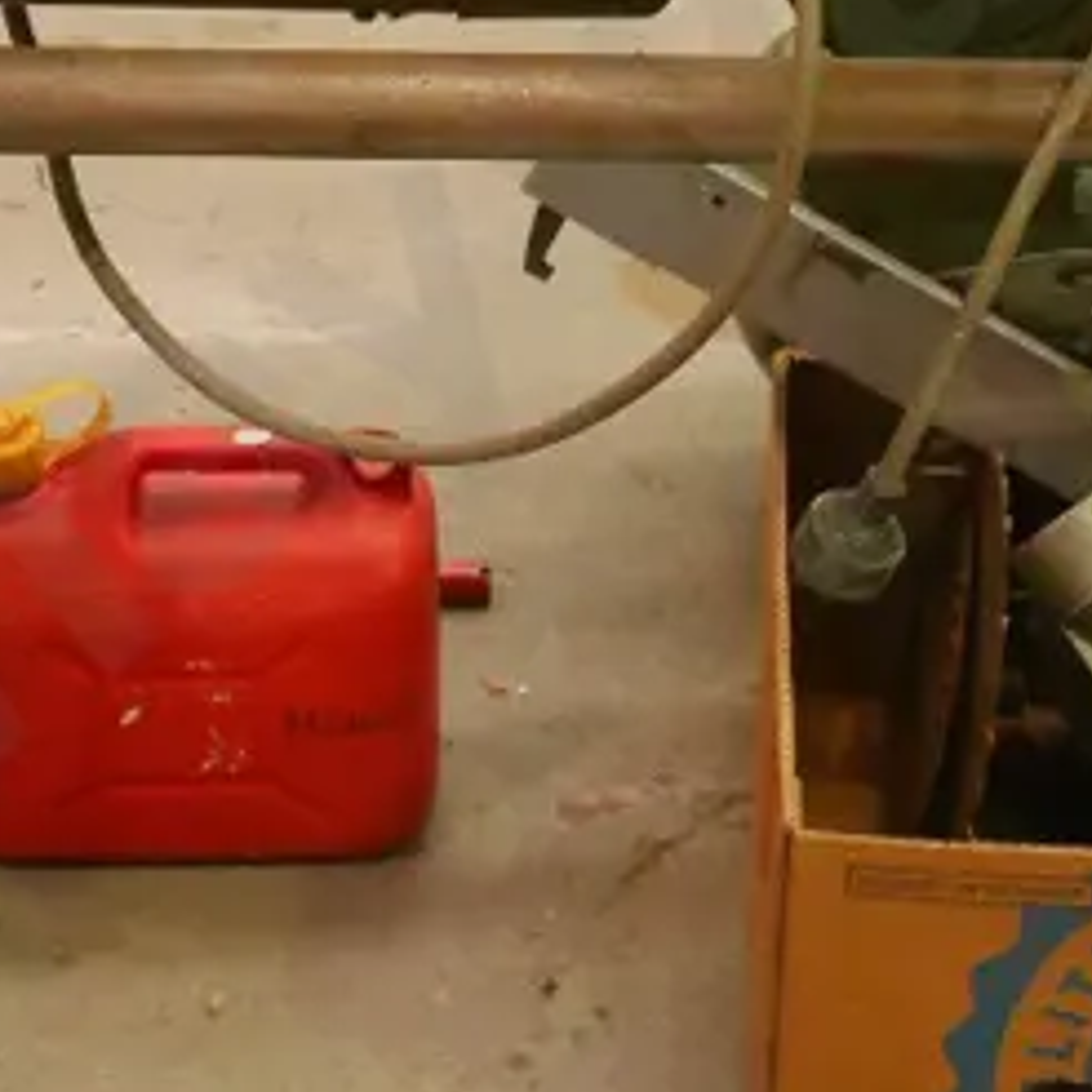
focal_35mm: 118
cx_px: 737
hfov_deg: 14.7
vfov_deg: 14.6
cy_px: 55
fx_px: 4211
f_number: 4
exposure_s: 1/200
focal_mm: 16
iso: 3200
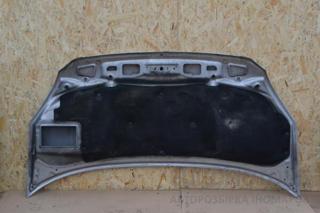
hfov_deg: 37.9
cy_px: 106
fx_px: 467
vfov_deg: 25.8
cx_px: 160
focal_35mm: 52
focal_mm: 35
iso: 3200
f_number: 13
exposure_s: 1/640
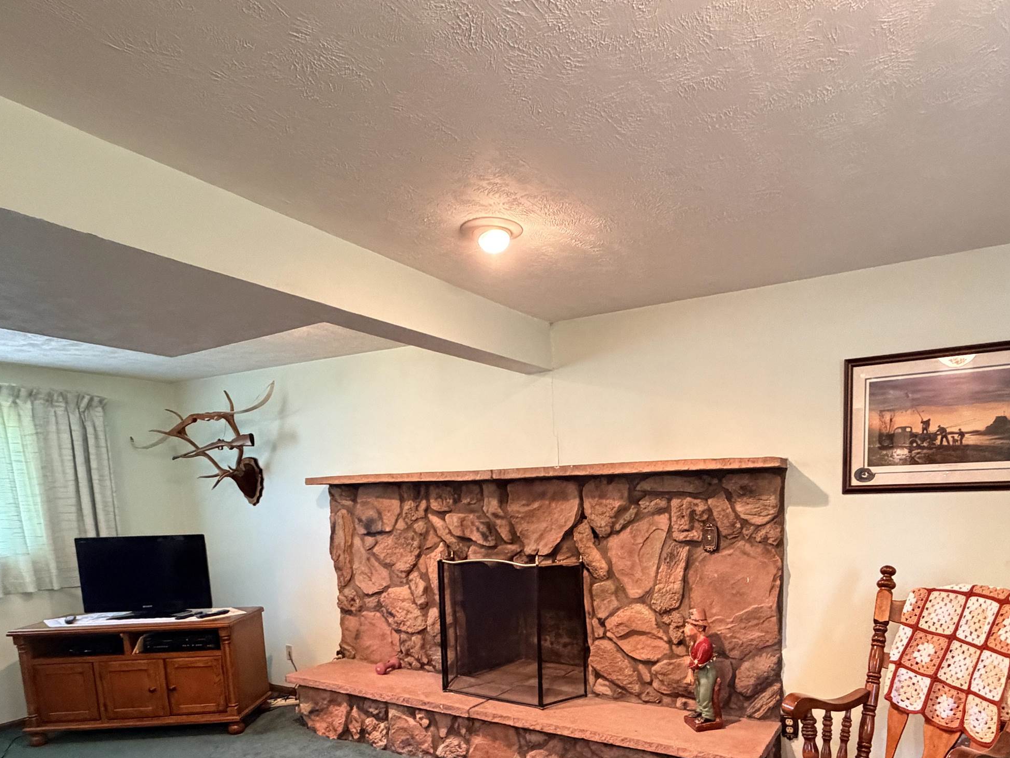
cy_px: 577
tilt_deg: -7.7
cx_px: 600
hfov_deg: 75.6
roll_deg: +1.0
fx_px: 642
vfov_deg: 57.7
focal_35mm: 22
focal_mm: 2.22
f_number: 2.2
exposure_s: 1/60
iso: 1000
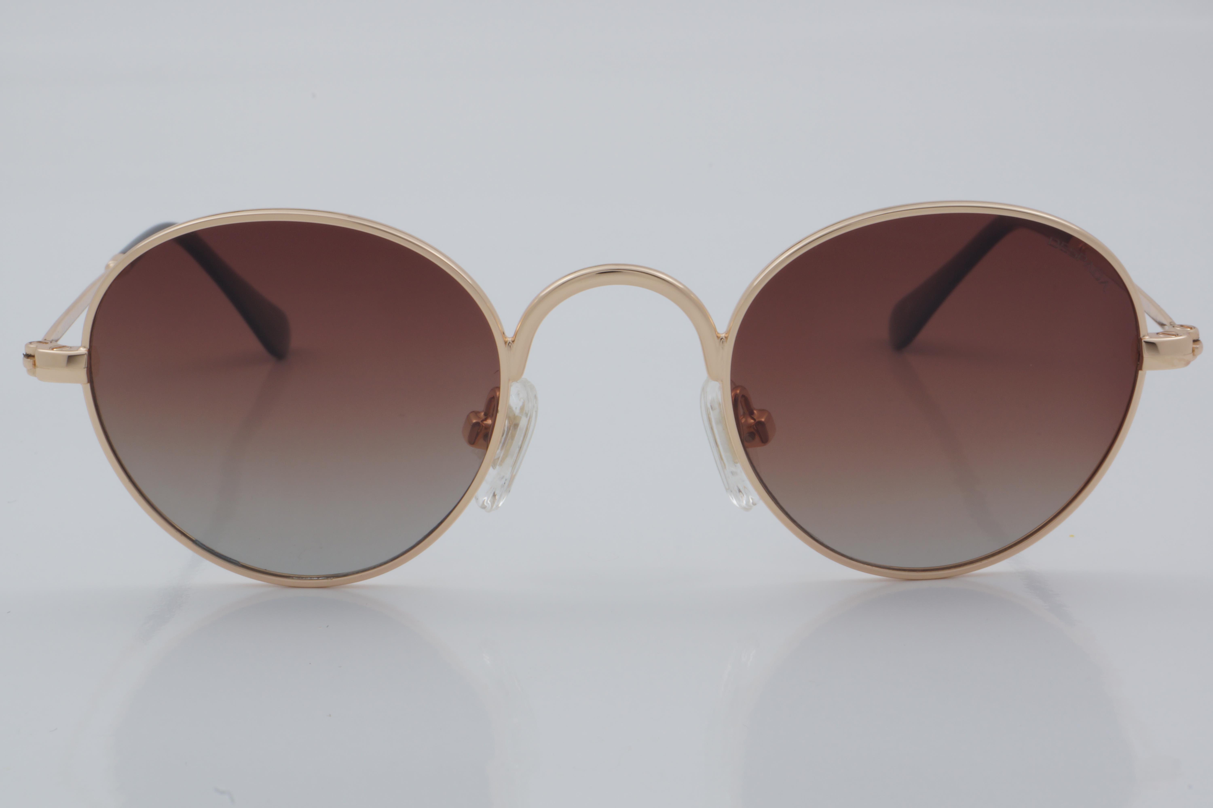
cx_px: 606
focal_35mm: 82
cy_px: 404
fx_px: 2780
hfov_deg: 24.6
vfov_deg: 16.6
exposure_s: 1/4
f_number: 32
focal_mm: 55
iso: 100
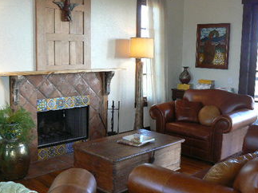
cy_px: 105
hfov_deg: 45.8
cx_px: 119
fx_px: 305
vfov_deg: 35.1
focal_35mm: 41
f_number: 2.8
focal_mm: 6
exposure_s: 1/50
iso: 200
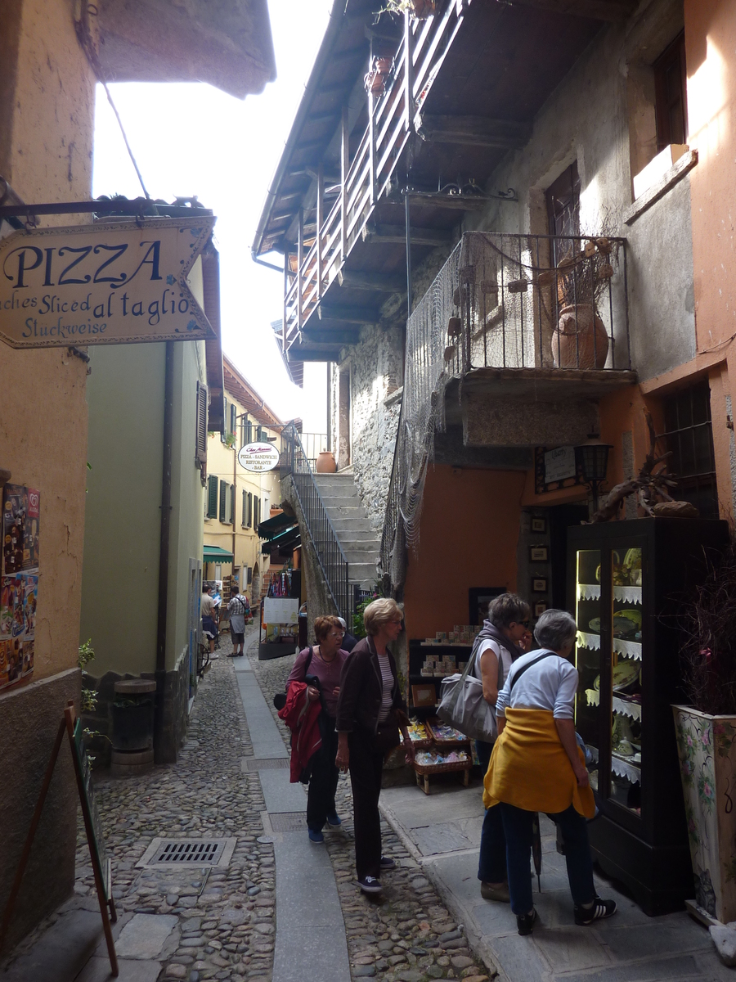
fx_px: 709
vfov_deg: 69.4
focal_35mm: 25
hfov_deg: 54.9
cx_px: 368
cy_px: 491
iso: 80
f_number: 3.3
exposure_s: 1/50
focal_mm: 4.1
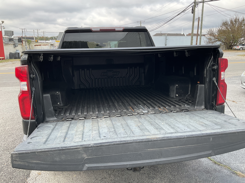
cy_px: 92
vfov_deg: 48.2
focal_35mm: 29
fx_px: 205
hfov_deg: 61.7
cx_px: 122
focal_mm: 3
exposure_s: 1/272
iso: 25
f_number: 1.8
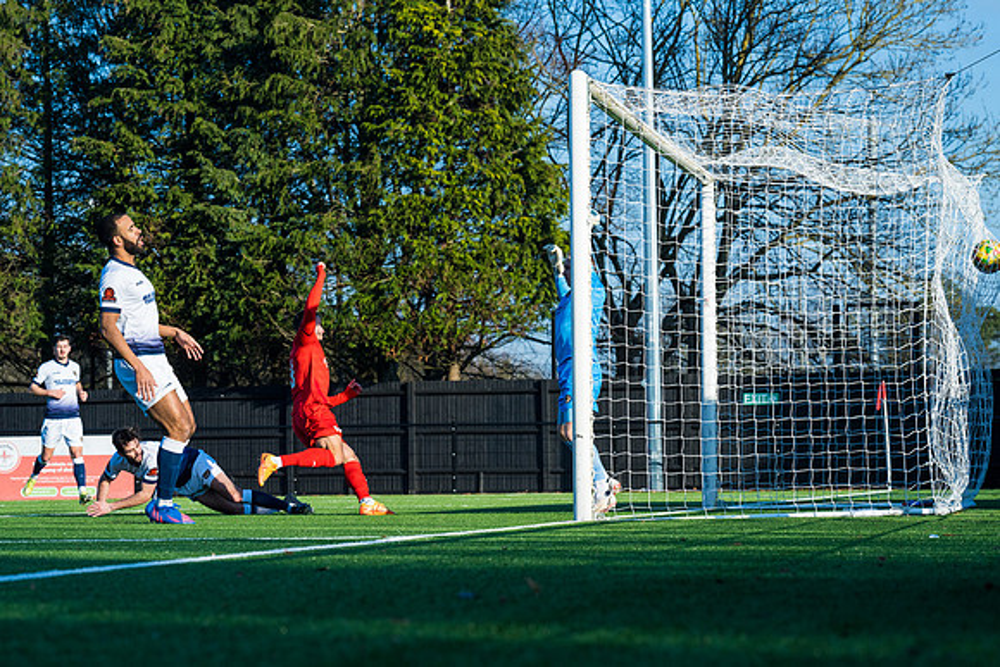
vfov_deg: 9.7
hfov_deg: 14.5
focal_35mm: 142
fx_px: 3933
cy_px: 345
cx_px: 479
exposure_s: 1/1600
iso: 800
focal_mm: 135
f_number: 8
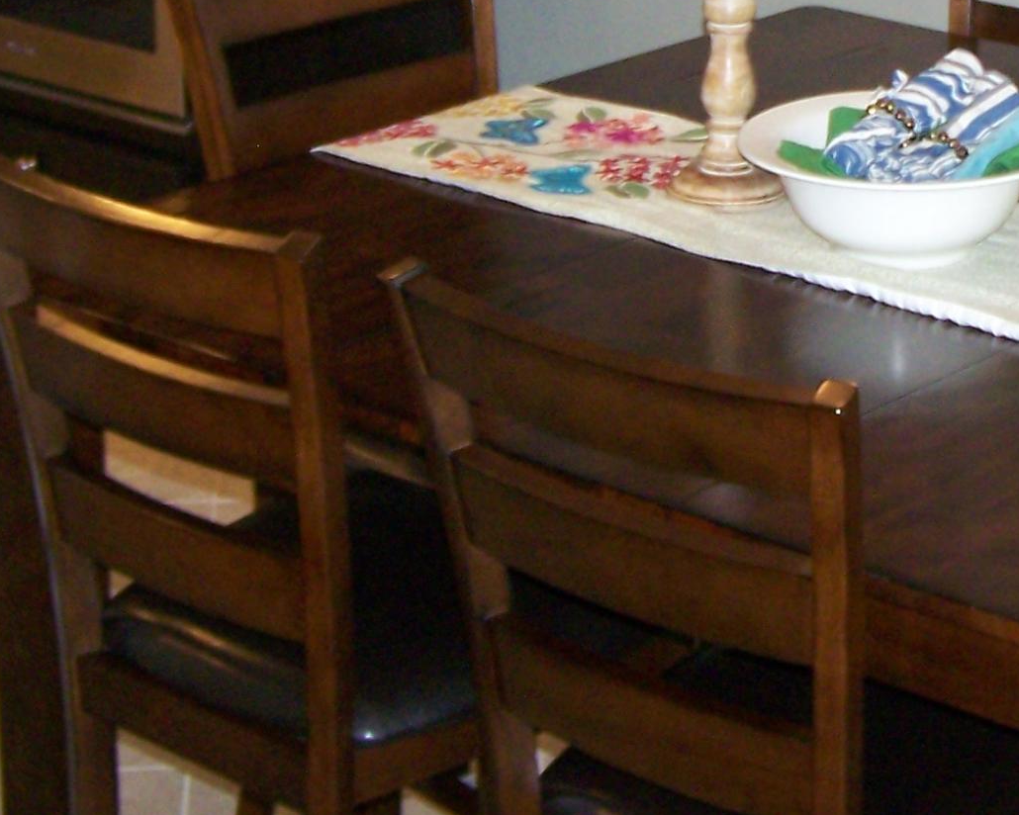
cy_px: 121
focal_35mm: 108
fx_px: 3257
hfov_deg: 17.6
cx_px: 877
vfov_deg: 14.2
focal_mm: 6.3
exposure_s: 1/40
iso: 160
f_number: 2.8
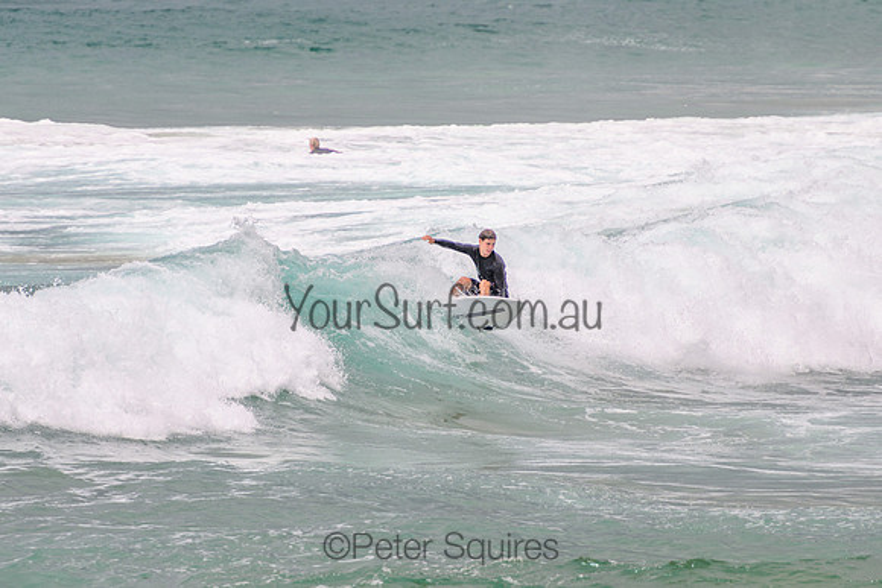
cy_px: 273
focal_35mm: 550
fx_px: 13486
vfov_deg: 2.5
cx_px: 427
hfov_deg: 3.7
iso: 110
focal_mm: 400
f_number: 5.6
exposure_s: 1/2000
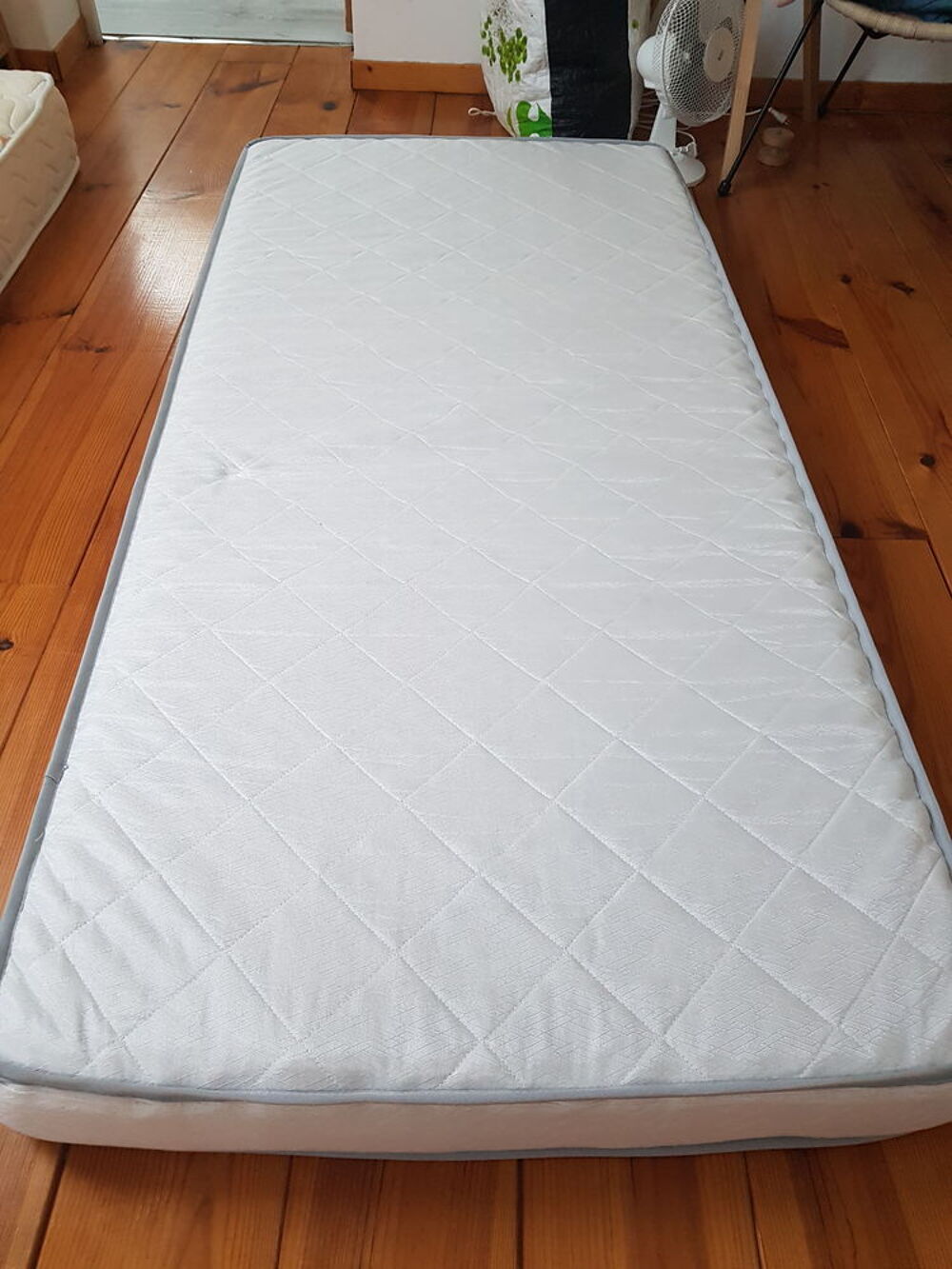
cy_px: 634
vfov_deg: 67.3
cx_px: 476
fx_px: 953
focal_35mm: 26
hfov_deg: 53.1
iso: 200
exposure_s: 1/60
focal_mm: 4.2
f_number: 1.7
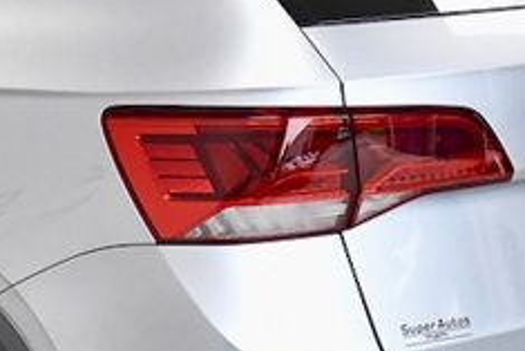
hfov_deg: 13.6
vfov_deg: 9.3
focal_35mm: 148
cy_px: 146
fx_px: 2160
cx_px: -45
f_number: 4.5
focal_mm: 23
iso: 2500
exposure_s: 1/500
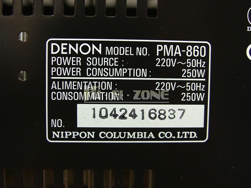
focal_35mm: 60
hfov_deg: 32.2
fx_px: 435
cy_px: 94
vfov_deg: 24.4
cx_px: 126
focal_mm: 15.5
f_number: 2.8
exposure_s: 1/60
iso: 50
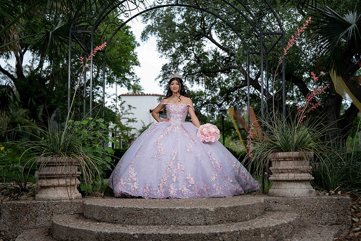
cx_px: 180
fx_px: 381
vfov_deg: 35.1
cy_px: 120
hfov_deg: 50.7
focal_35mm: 38
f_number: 2.2
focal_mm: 38
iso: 80
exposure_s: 1/800
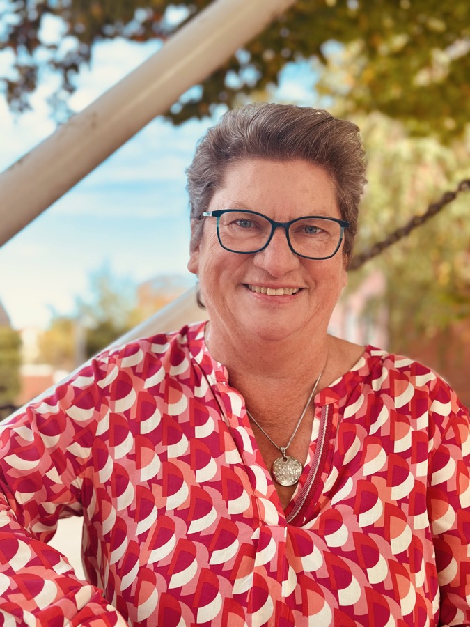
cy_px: 314
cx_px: 235
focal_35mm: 48
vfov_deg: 39.7
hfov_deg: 30.3
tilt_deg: +6.4
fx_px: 869
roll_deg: +0.4
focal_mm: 6.86
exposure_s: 1/467
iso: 80
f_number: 1.78
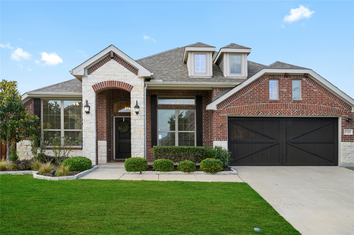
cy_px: 118
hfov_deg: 69.4
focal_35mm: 26
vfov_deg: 49.5
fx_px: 255
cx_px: 177
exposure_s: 1/125
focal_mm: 26
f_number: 11
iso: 2000
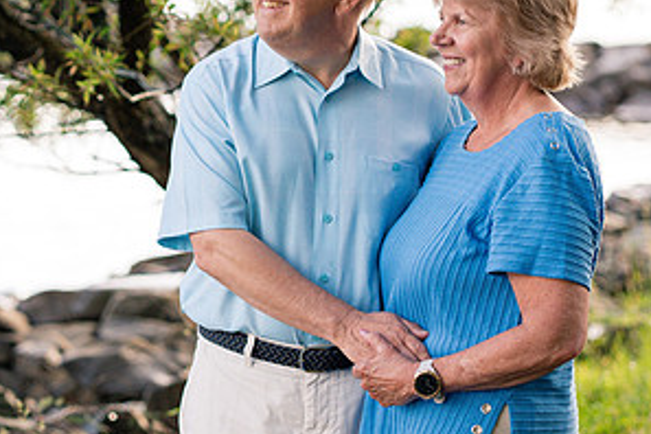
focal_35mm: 166
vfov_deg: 8.3
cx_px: 153
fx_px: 3002
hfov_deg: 12.3
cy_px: 159
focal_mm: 85
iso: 800
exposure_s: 1/1600
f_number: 3.2
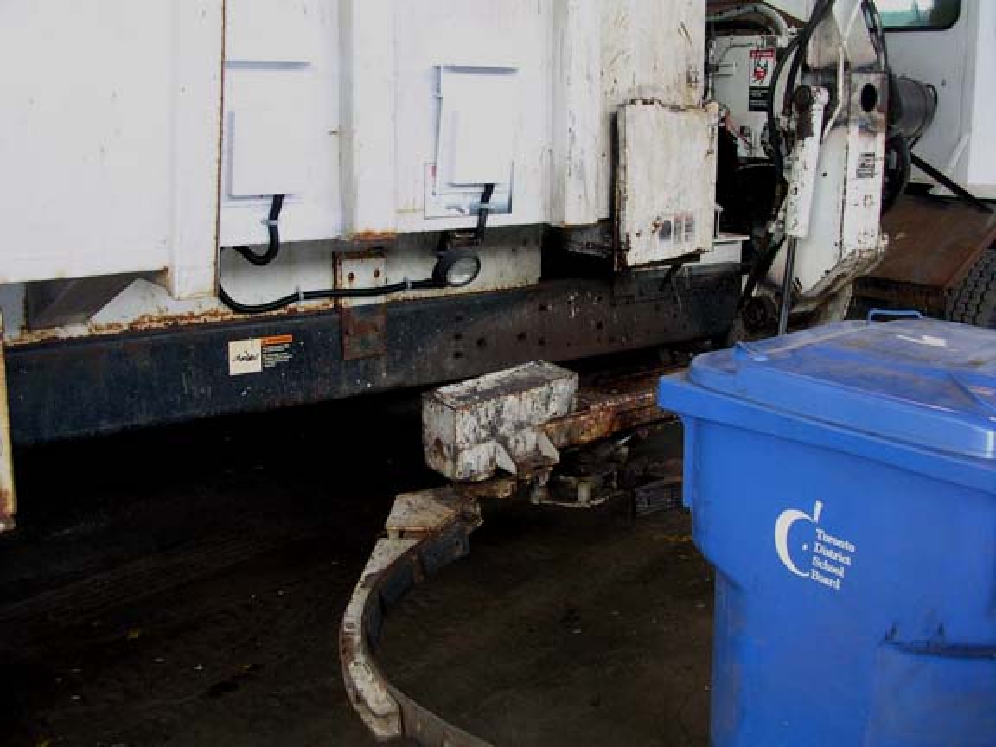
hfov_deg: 50.1
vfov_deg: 38.7
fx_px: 1065
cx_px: 498
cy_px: 374
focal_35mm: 37
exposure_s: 1/30
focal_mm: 5.6
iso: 100
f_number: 2.7
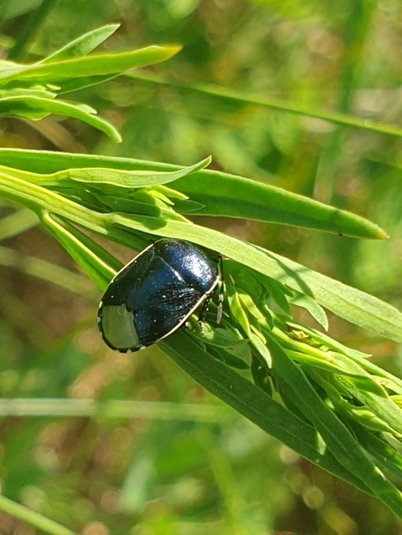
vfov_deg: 67.3
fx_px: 403
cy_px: 268
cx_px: 201
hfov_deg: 53.1
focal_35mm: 26
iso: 50
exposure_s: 1/652
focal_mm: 4.3
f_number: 2.4
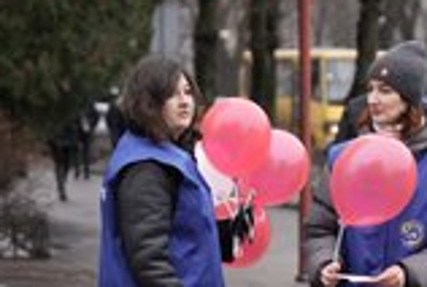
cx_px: 357
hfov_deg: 11.5
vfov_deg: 7.8
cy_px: 283
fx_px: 2103
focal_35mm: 177
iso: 250
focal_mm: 70
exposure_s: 1/800
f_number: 2.8
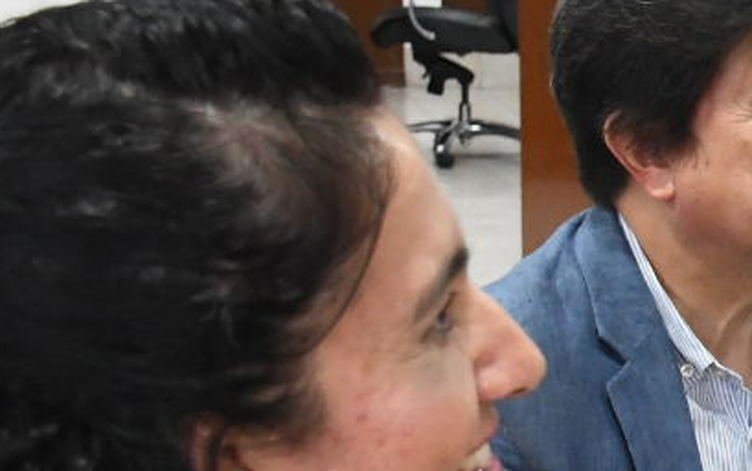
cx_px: 1478
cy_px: 447
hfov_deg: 14.5
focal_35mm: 121
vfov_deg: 10.8
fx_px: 2481
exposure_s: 1/125
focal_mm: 20
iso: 4000
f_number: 5
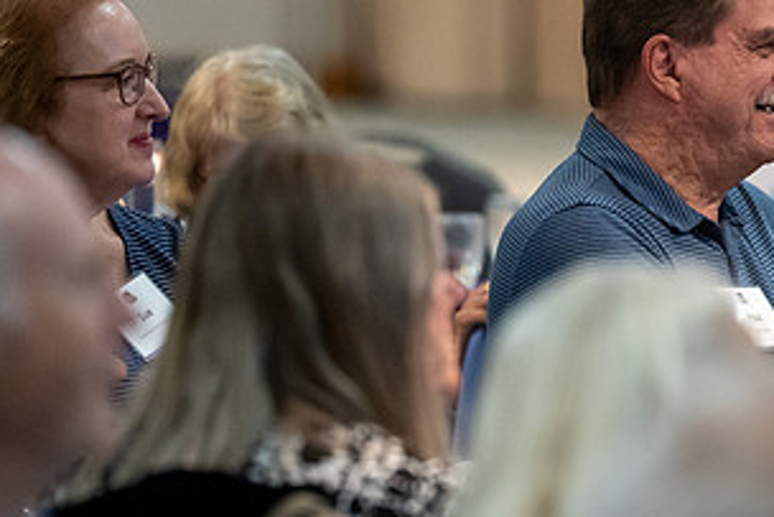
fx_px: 9851
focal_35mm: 458
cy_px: 156
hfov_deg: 4.5
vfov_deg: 3.0
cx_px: 693
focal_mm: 200
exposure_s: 1/400
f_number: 2.8
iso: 5000
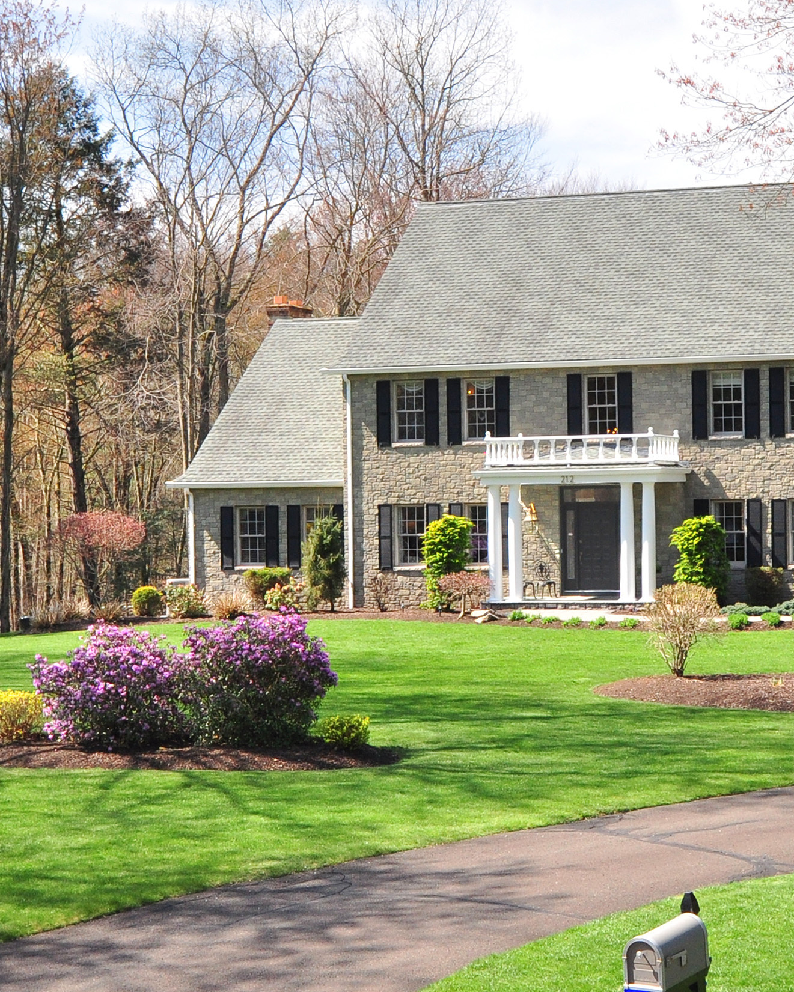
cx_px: 632
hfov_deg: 31.3
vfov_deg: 39.5
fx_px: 1380
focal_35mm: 47
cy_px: 513
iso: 400
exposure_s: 1/400
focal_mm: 20
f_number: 8
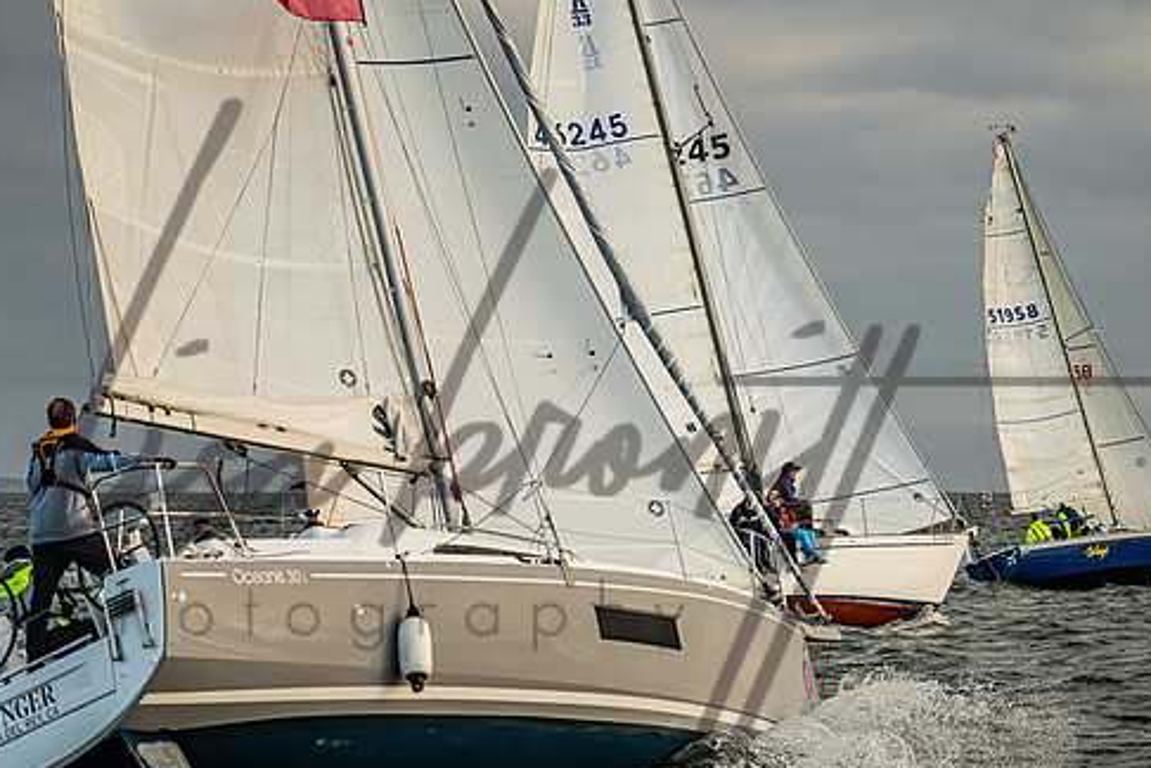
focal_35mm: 135
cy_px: 456
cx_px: 647
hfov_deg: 15.2
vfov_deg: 10.2
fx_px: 4316
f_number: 4.5
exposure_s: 1/2500
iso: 500
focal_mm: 100
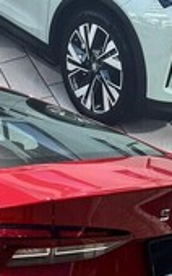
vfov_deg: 22.6
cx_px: -92
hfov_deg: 13.7
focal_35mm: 89
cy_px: 257
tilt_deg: -11.9
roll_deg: +0.8
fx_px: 669
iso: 50
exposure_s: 1/2762
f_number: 1.5
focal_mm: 5.7
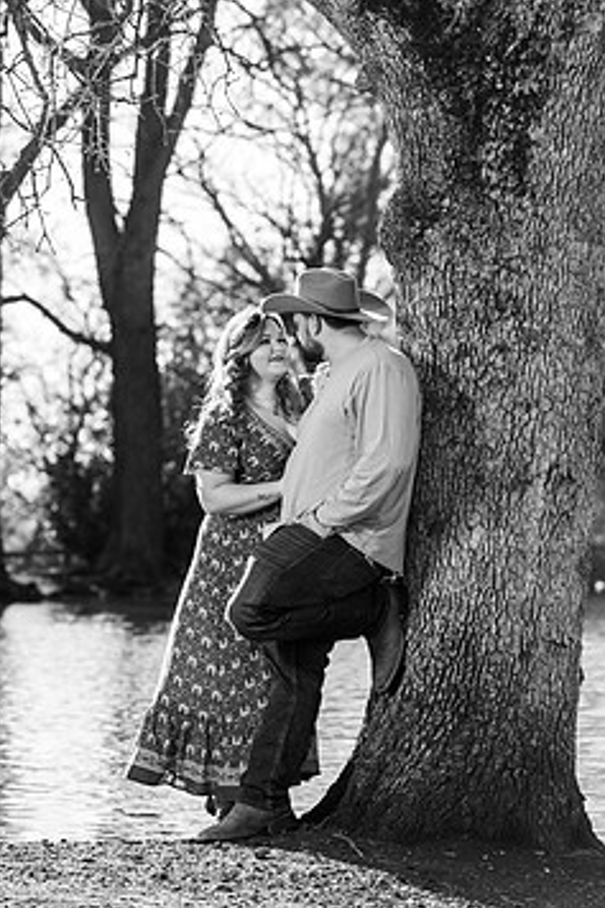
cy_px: 439
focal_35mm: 253
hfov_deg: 5.4
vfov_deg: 8.1
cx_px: 329
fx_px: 6383
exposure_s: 1/250
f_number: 5.6
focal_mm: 200
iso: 160
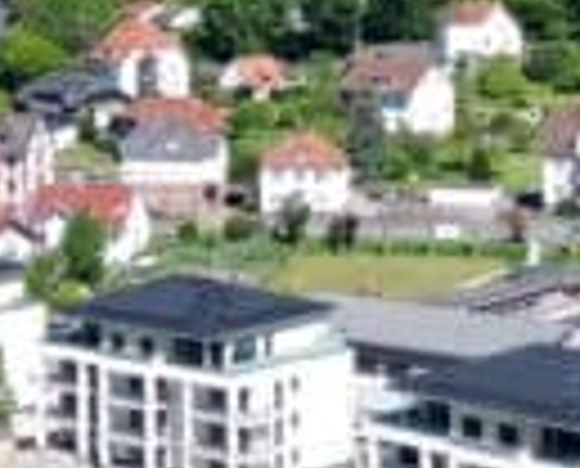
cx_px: 382
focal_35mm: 139
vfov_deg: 10.9
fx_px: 2393
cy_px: -104
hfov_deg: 13.8
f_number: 1.7
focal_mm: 6.72
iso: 110
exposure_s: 1/2500
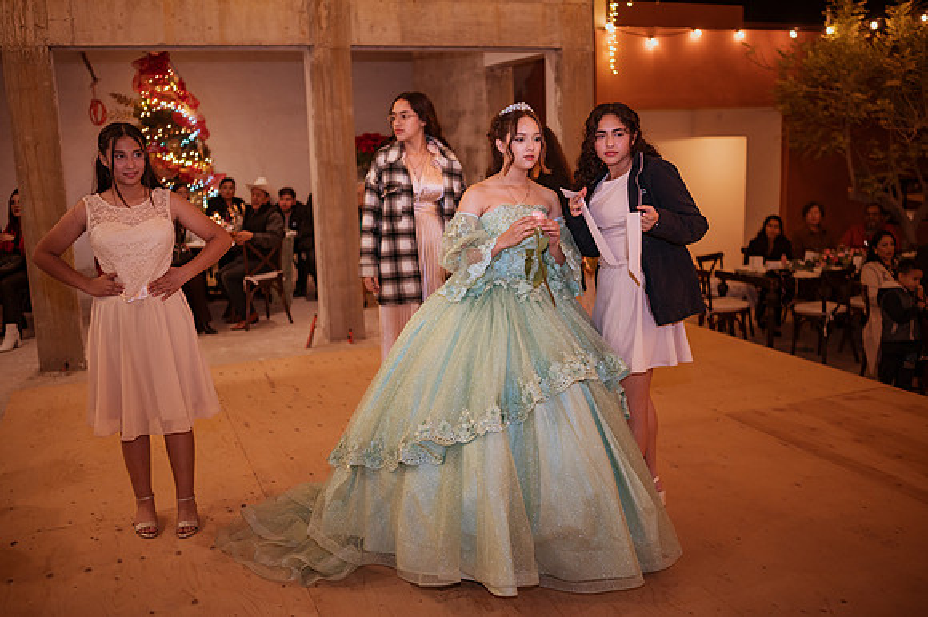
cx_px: 464
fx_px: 902
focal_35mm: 35
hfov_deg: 54.5
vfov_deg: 37.8
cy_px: 308
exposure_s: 1/200
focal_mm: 35
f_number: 1.8
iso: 1600
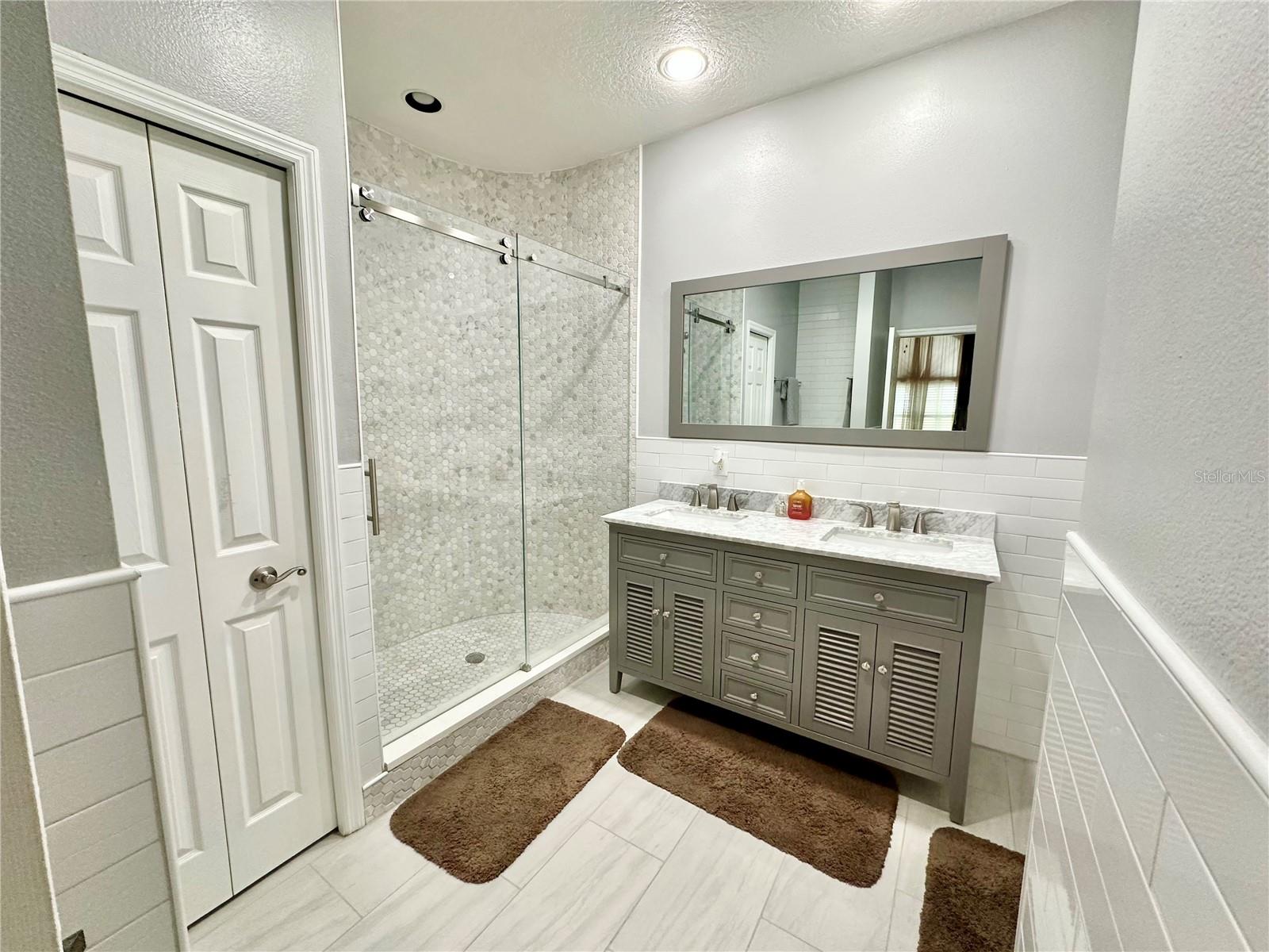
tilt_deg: -7.8
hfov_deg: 102.1
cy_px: 476
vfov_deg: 85.7
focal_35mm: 14
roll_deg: -0.6
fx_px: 513
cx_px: 634
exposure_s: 1/120
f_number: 2.2
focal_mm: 2.22
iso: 250
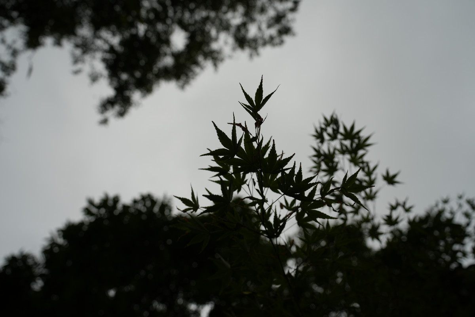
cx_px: 238
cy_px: 158
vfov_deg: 46.4
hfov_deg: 65.5
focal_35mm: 28
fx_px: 369
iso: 100
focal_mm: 28
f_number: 5.6
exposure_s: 1/200
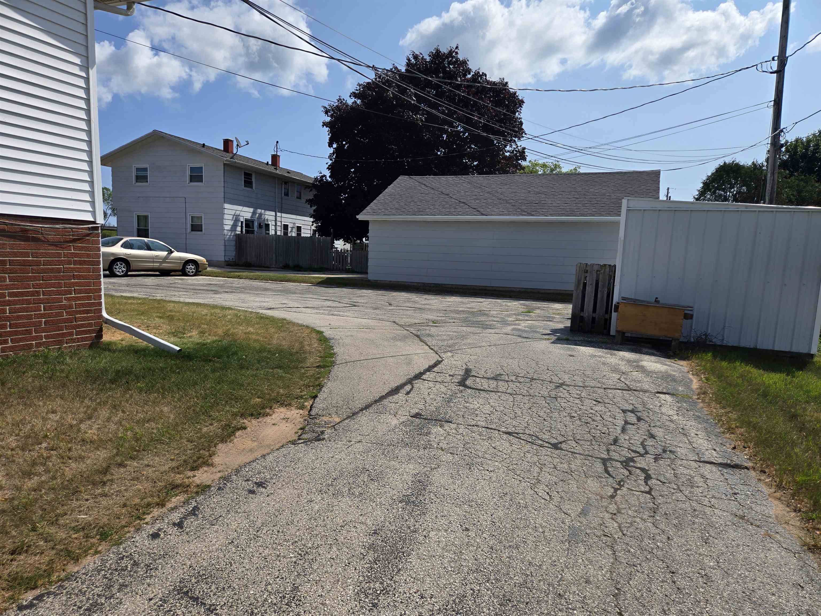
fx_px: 545
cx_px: 410
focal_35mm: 23
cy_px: 308
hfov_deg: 73.9
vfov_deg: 58.9
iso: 25
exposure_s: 1/3092
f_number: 1.8
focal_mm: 5.4
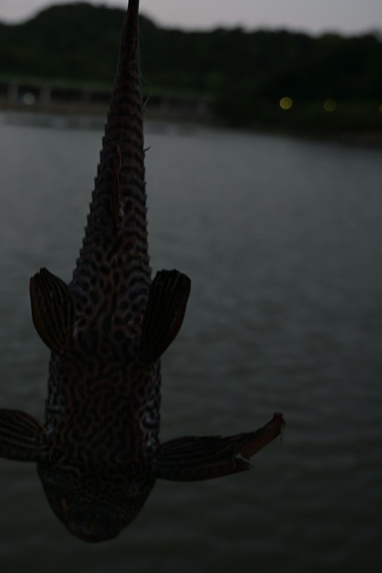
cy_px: 203
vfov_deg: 47.9
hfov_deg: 32.6
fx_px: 637
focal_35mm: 40
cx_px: 87
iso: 100
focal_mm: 24
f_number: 4
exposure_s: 1/60
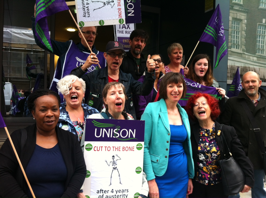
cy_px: 99
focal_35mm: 35
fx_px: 269
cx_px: 133
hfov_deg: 52.7
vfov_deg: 40.6
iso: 100
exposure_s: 1/60
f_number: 2.8
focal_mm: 3.85
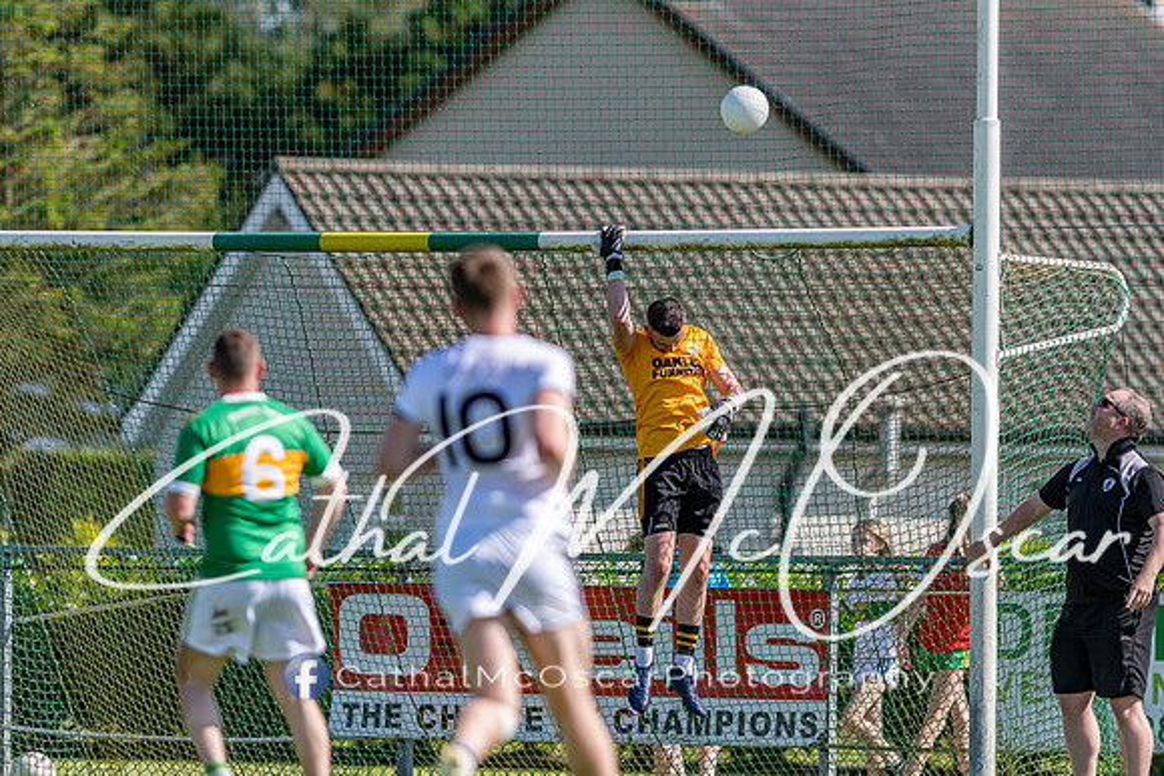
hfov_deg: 4.4
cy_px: 388
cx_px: 582
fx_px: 15288
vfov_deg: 2.9
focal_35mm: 473
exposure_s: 1/2000
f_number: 2.8
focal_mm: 300
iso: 110
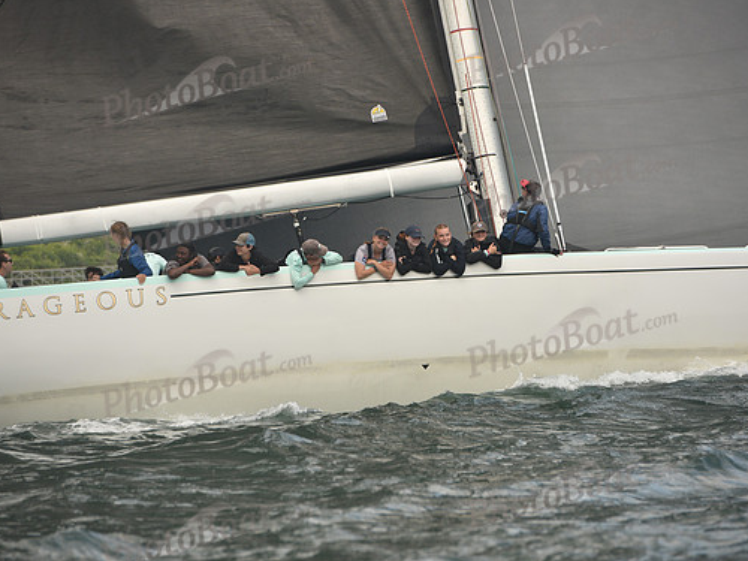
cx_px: 390
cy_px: 282
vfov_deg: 6.7
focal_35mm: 223
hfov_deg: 8.9
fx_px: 4819
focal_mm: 200
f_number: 5
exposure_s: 1/500
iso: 250
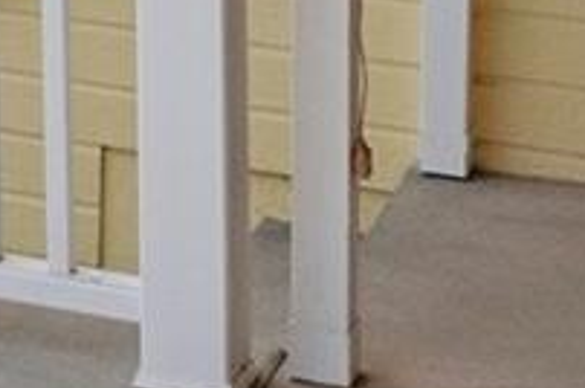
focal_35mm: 131
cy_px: -486
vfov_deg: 9.5
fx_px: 2125
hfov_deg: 13.2
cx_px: -649
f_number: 8
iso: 100
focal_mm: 11
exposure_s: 1/750
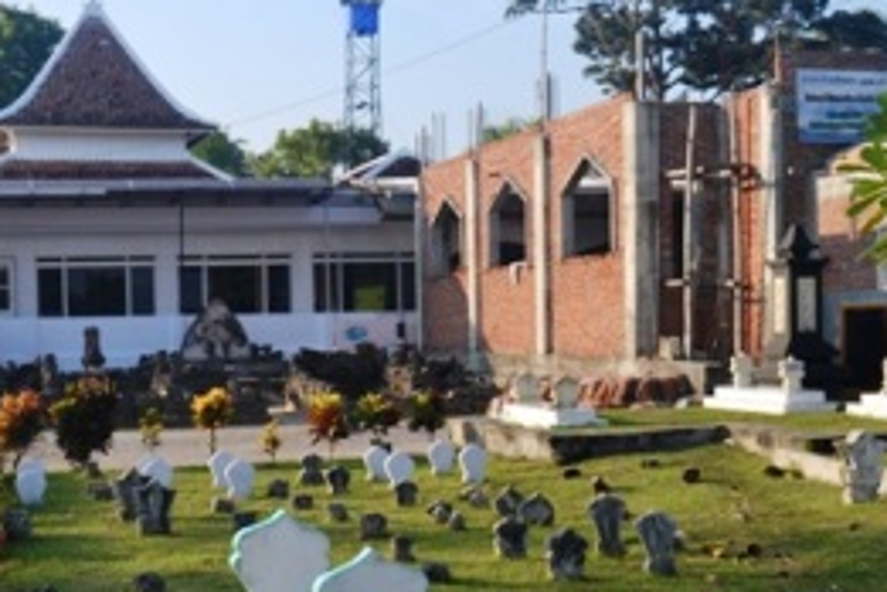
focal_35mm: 62
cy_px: 344
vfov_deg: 21.9
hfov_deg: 32.1
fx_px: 1527
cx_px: 279
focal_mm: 24
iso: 100
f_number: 7.1
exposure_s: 1/200
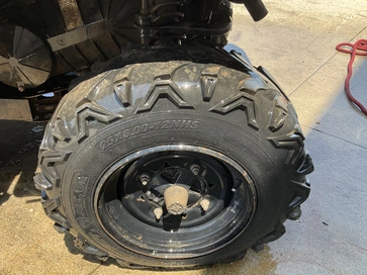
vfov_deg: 44.1
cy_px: 149
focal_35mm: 32
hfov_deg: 56.8
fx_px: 339
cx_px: 185
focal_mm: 3
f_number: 1.8
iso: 25
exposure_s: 1/269
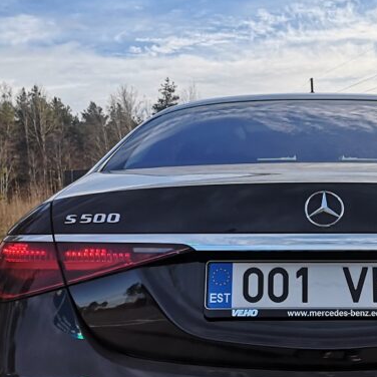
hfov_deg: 25.9
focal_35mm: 65
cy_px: 238
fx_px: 801
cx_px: 319
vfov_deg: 26.4
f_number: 1.8
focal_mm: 3.95
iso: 50
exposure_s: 1/1511
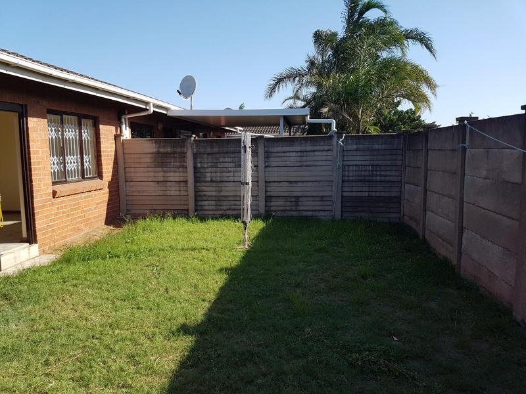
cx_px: 263
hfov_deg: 67.3
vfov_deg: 53.1
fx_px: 395
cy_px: 197
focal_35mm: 26
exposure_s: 1/1740
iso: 50
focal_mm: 4.2
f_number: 1.7
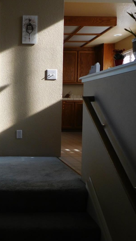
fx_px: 244
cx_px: -2
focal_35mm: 38
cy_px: 120
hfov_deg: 29.1
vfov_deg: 52.8
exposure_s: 1/80
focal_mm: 4.5
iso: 125
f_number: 3.4
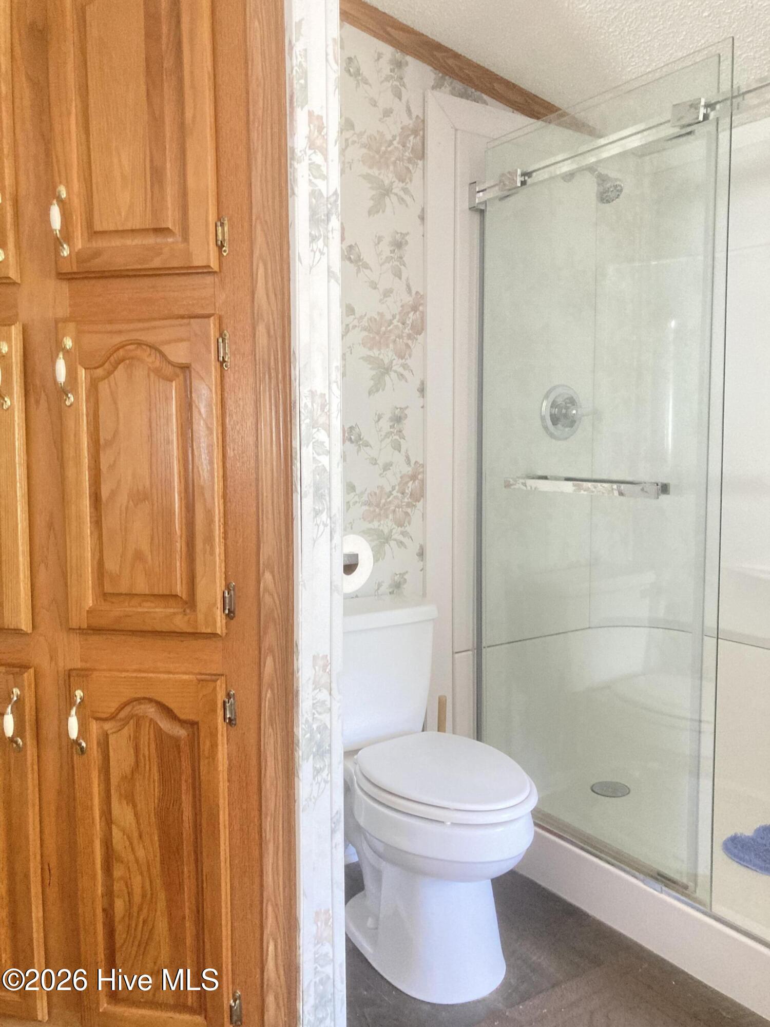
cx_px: 385
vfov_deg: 63.4
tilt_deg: -3.8
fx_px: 830
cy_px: 514
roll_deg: -0.8
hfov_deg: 49.7
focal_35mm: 28
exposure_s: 1/40
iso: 400
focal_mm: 3.99
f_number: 1.8
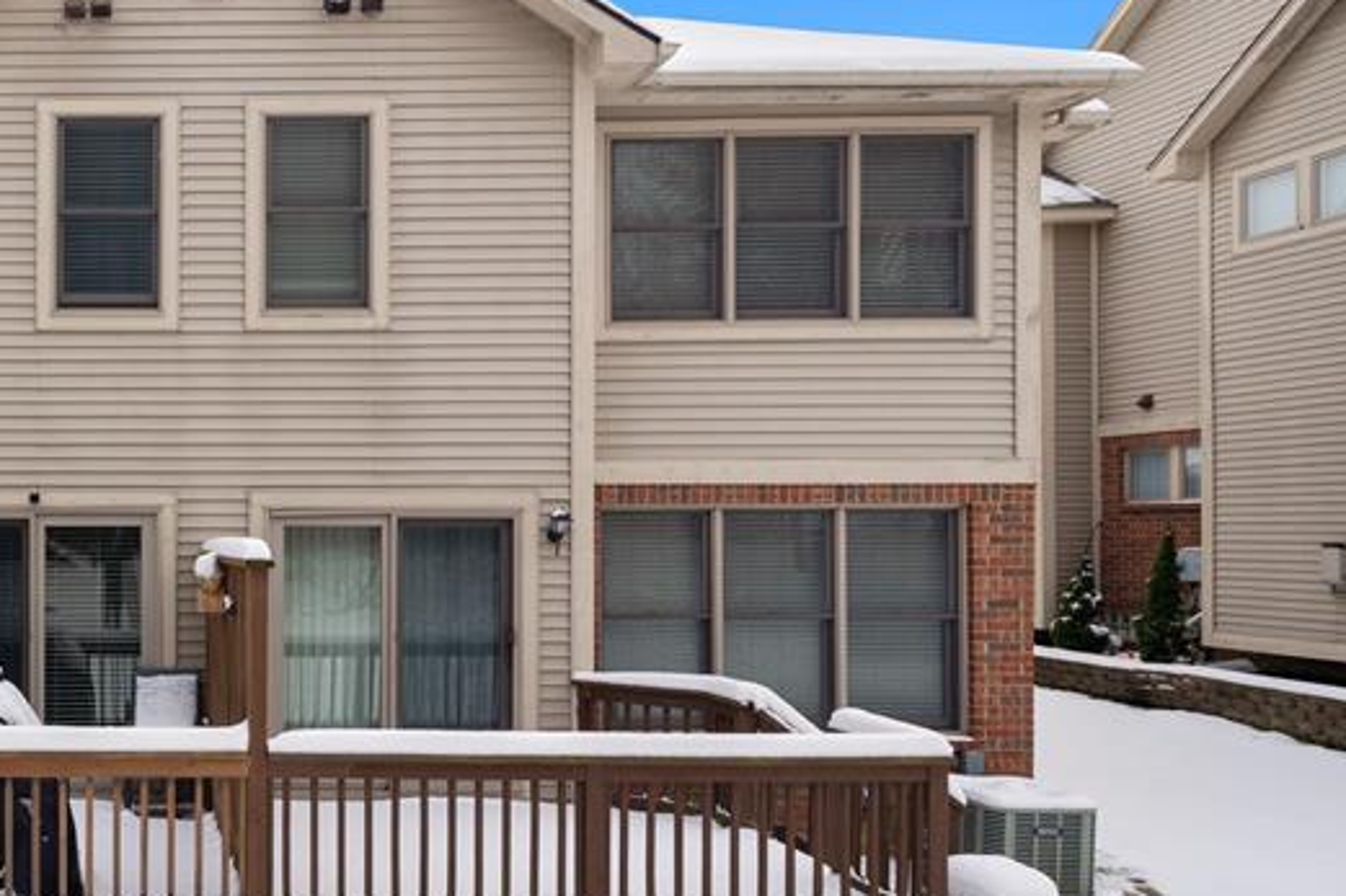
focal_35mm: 59
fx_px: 2205
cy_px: 430
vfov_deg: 23.0
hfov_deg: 32.2
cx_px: 116
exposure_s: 1/200
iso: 320
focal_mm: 30
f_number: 9
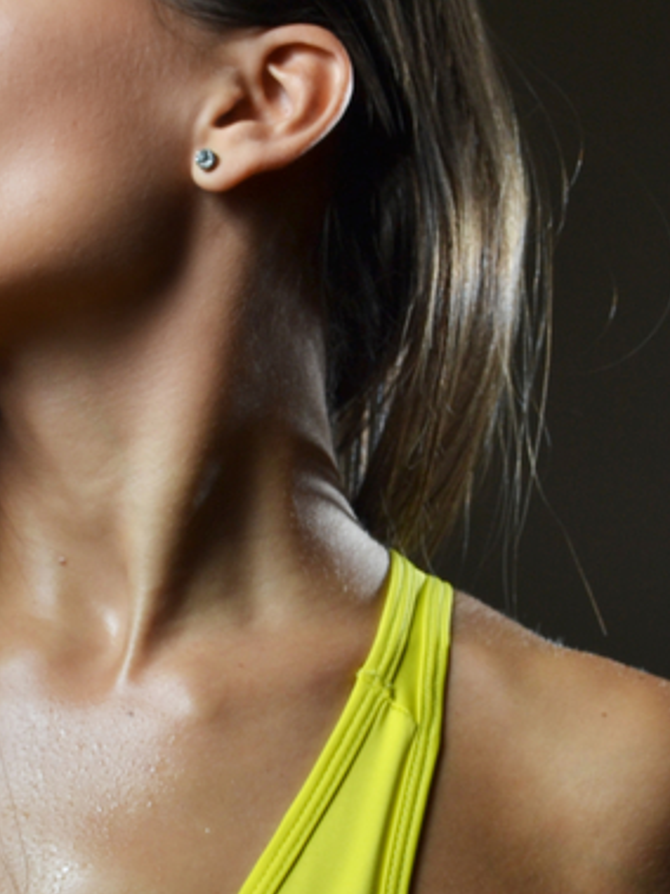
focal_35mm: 133
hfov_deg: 11.0
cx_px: 47
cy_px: 659
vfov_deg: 14.7
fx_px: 3441
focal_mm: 35
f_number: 8
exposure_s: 1/125
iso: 100
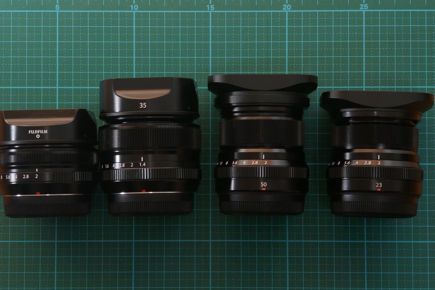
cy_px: 145
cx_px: 218
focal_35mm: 109
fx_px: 1317
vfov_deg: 12.6
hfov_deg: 18.8
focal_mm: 39.6
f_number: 5.3
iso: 200
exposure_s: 1/40
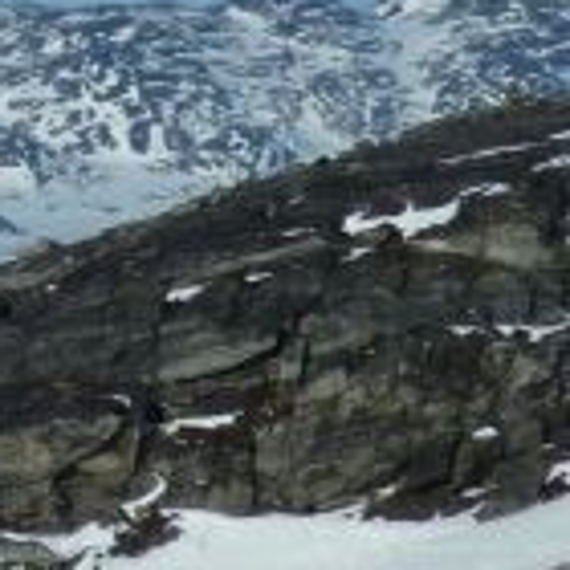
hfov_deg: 1.2
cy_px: 33
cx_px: -733
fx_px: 28187
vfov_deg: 1.2
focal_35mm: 1513
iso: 80
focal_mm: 49.2
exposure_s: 1/1000
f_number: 5.6
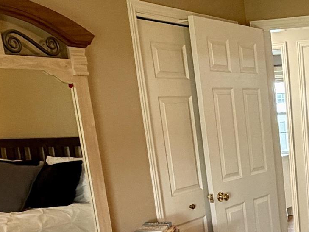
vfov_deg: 23.9
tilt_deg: -12.7
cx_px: 389
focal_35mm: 59
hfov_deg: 27.8
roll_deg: +2.6
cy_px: 224
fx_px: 527
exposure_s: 1/60
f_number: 2.2
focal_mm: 2.22
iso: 320
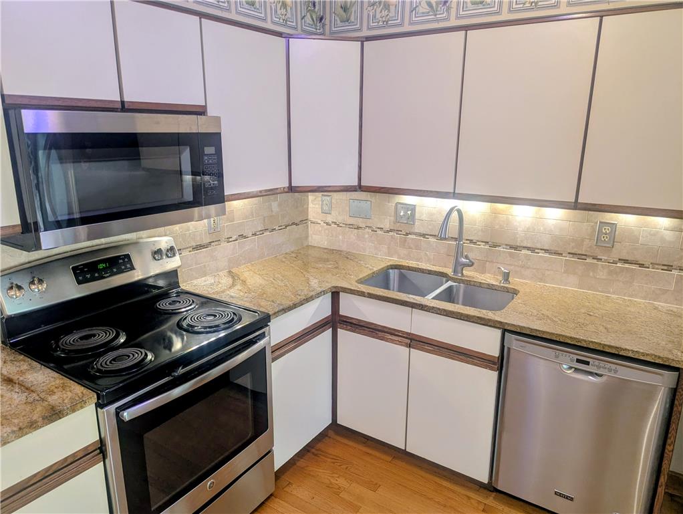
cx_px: 342
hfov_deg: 71.5
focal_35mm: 24
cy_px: 257
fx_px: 474
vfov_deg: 56.9
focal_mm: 6.81
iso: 100
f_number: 1.85
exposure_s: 1/24
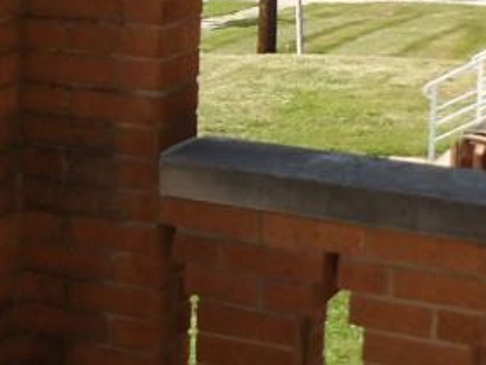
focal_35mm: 128
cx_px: -273
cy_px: 39
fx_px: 1798
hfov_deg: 14.3
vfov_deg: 11.5
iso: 100
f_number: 3.2
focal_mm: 4.3
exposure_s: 1/531
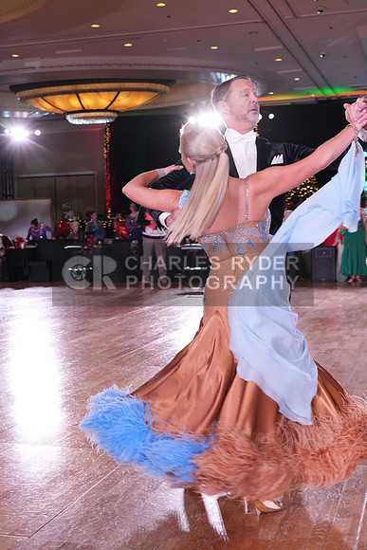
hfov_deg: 28.1
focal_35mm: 48
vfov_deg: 41.1
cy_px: 275
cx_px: 184
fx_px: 734
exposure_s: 1/200
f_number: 5
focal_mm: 48
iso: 1250
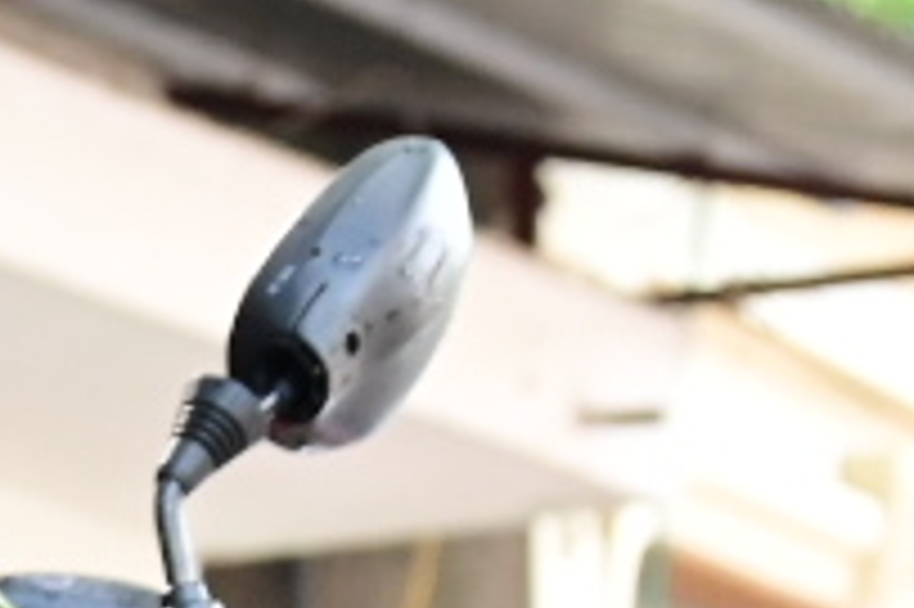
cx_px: -1099
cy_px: 2121
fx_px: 9741
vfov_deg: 3.5
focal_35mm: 384
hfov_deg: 5.2
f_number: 5.3
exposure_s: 1/200
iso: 2000
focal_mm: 48
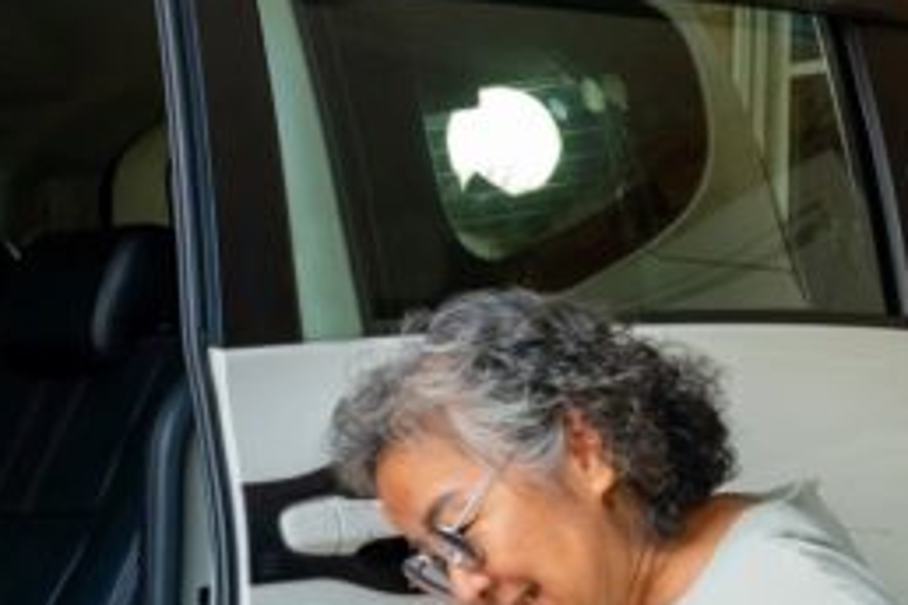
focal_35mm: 123
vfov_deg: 11.1
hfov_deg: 16.7
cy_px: 262
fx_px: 3102
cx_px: 489
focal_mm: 31
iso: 640
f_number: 5
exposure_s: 1/200
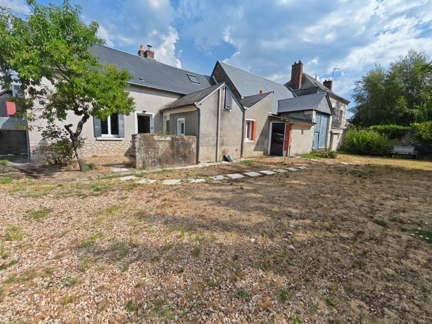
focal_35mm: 14
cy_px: 155
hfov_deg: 102.0
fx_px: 175
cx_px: 223
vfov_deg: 85.6
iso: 50
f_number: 2
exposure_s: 1/2200
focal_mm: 1.82
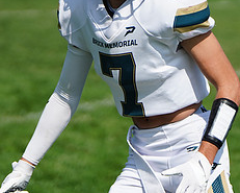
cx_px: 193
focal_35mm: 439
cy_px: 39
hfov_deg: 4.4
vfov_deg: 3.5
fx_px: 3120
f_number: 2.8
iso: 400
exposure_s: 1/8000
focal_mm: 186
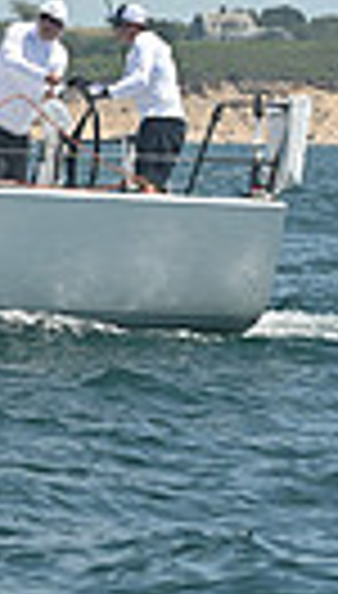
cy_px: -223
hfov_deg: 3.0
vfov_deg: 5.5
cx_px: -937
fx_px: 6167
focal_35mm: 390
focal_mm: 85
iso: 320
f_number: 8
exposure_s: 1/1000
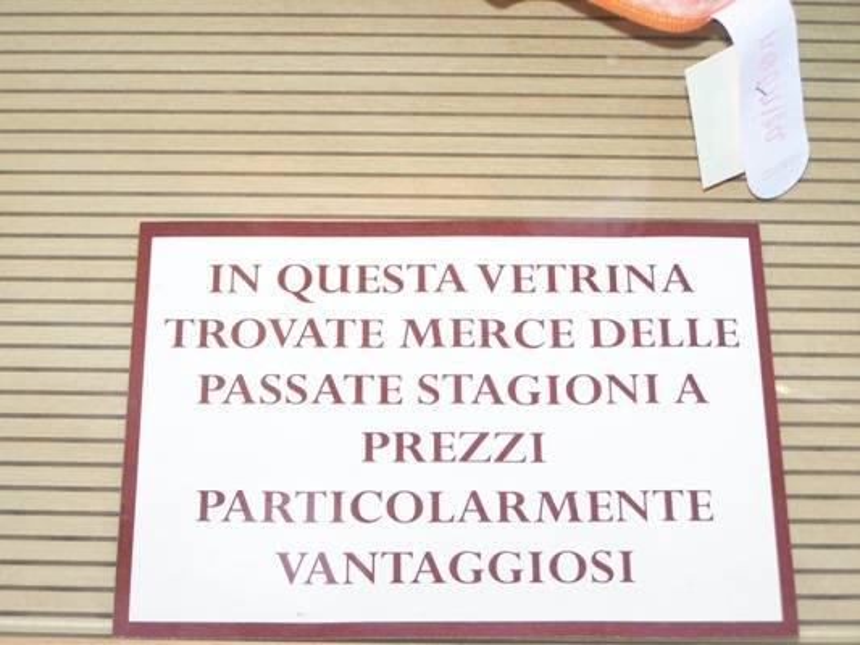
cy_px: 322
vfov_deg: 15.7
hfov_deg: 20.9
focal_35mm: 94
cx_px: 430
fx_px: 2336
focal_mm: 15.6
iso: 80
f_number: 3.2
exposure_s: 1/90
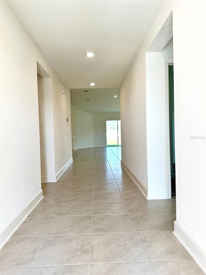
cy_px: 138
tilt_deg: -1.9
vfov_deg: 71.6
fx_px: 190
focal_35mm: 24
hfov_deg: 56.8
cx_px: 103
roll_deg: -0.5
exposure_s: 1/251
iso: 80
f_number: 1.78
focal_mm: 6.86
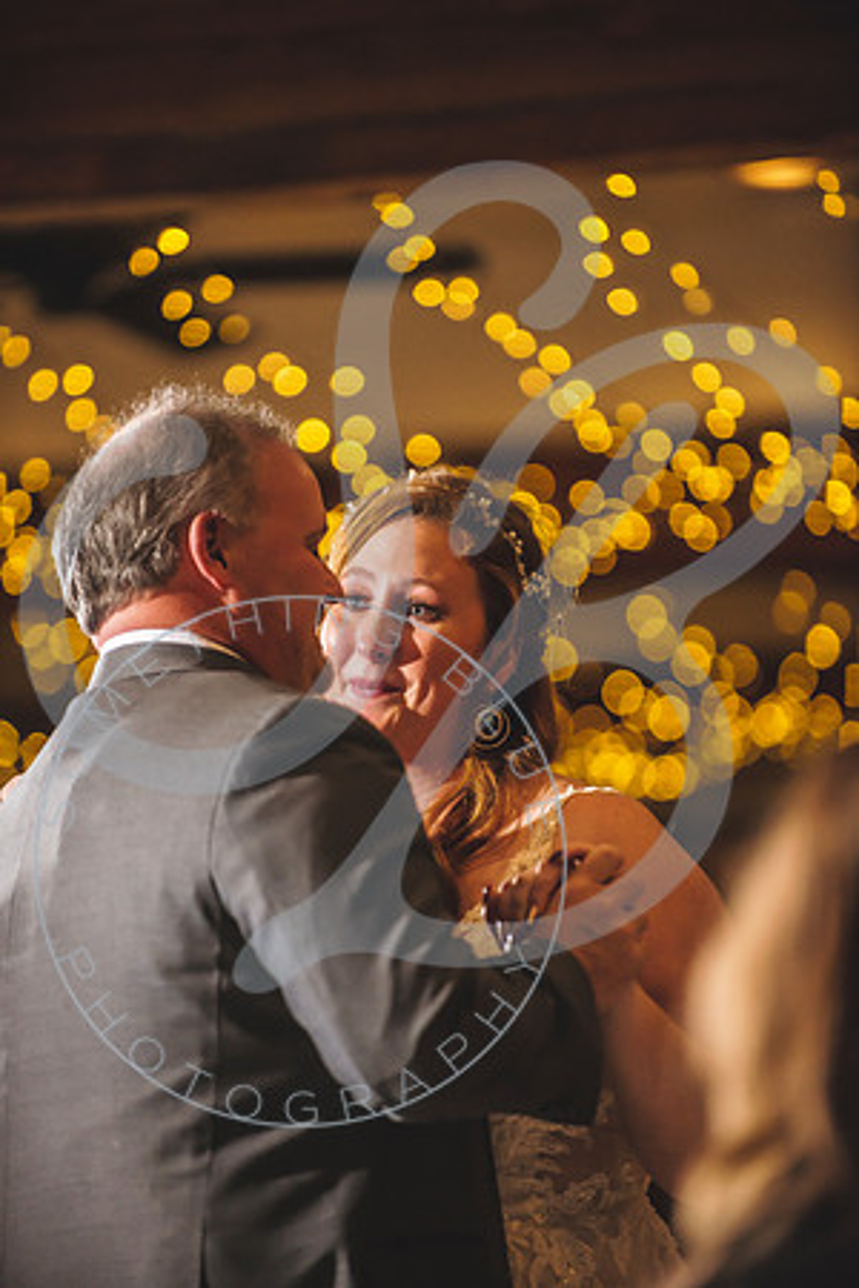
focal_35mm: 200
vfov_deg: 10.3
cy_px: 644
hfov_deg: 6.9
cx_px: 430
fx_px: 7158
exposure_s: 1/200
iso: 800
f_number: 2.8
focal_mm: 200
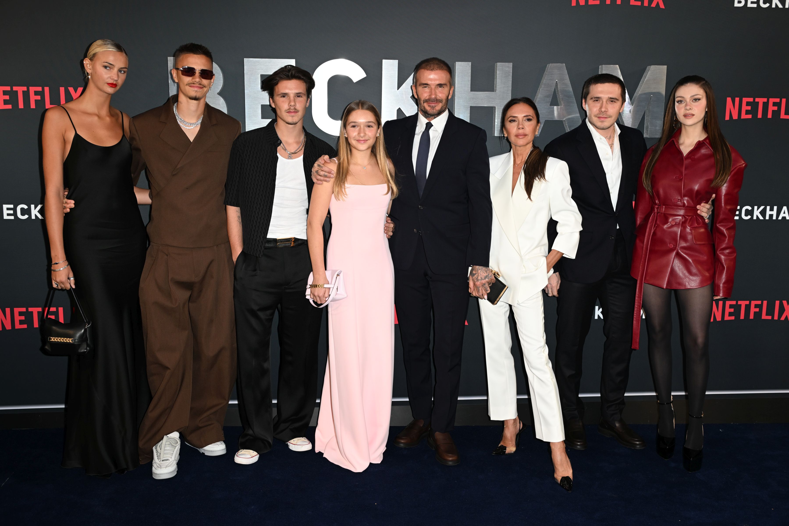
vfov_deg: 37.9
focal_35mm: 35
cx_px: 394
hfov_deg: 54.4
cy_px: 263
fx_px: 767
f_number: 5.6
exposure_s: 1/200
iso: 500
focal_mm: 35
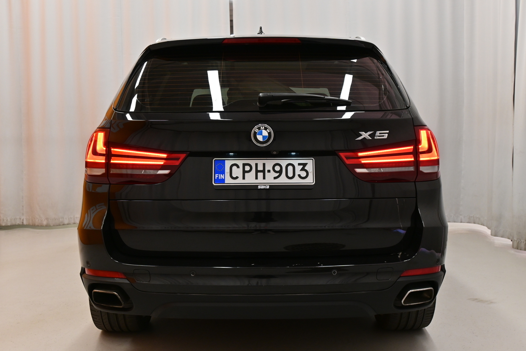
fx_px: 581
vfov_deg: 33.6
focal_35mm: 40
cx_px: 263
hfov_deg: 48.7
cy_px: 176
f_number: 5.6
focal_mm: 26.5
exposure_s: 1/100
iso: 800
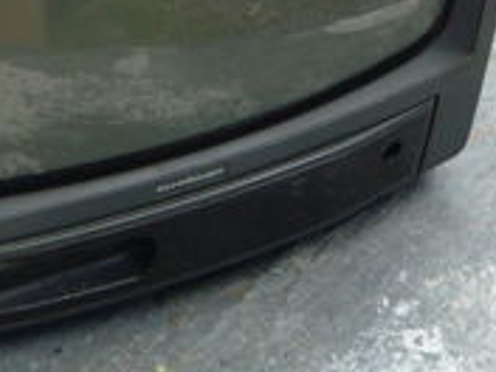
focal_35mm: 82
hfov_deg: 23.3
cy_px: -45
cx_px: 62
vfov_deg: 17.3
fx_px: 1175
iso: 100
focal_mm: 5.2
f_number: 4
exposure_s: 1/200
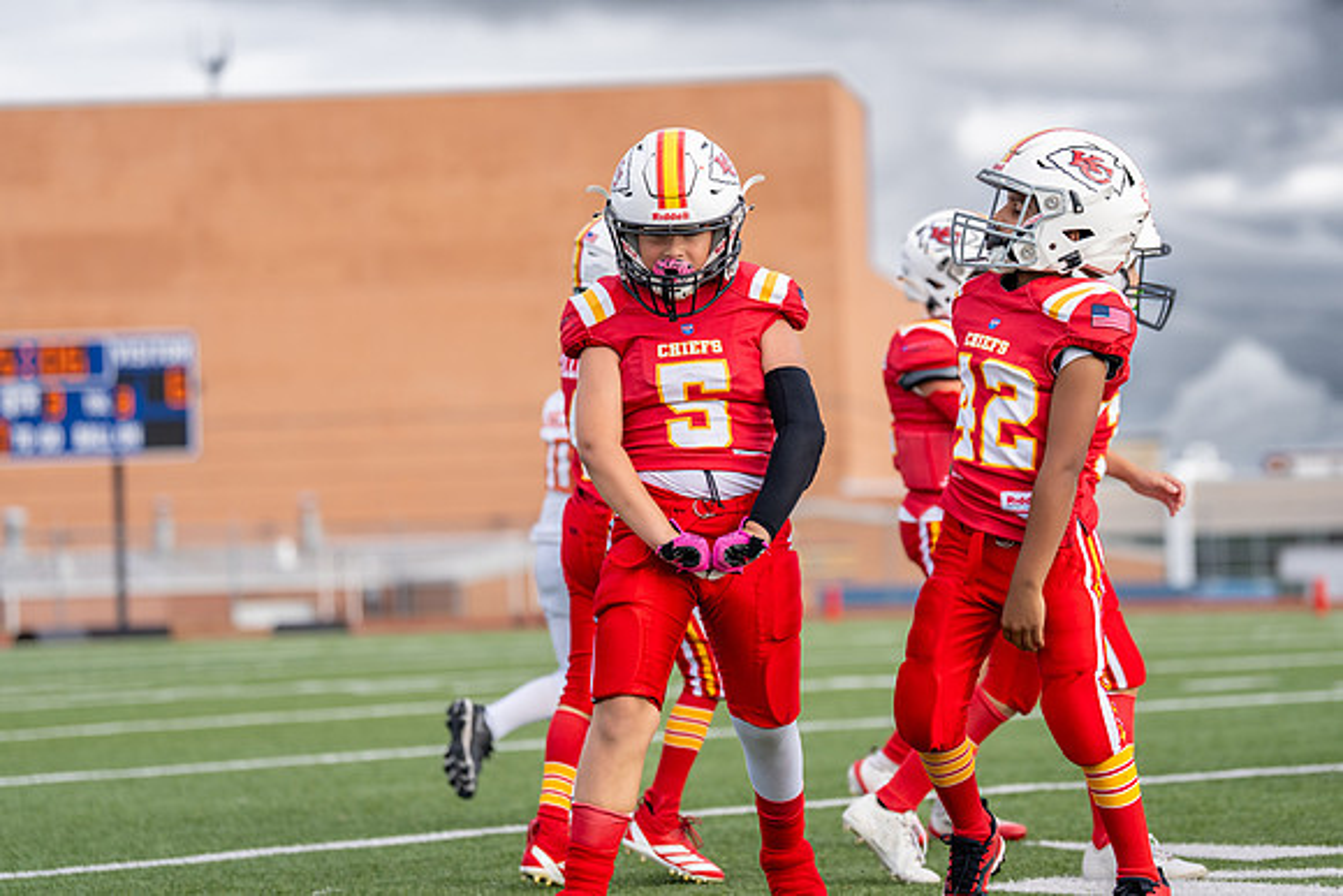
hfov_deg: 15.0
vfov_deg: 10.1
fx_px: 5094
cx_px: 707
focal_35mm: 137
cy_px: 396
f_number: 2.8
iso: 320
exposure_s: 1/2500
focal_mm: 120
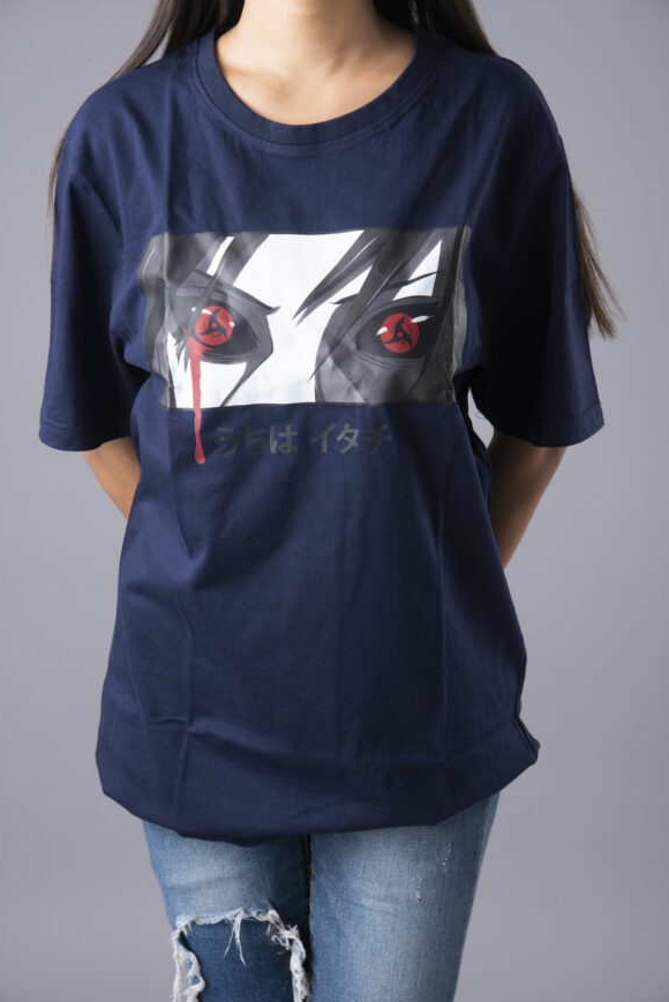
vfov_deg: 22.9
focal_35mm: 89
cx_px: 339
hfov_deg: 15.4
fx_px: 2479
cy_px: 502
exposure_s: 1/160
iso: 100
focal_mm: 86
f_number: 11
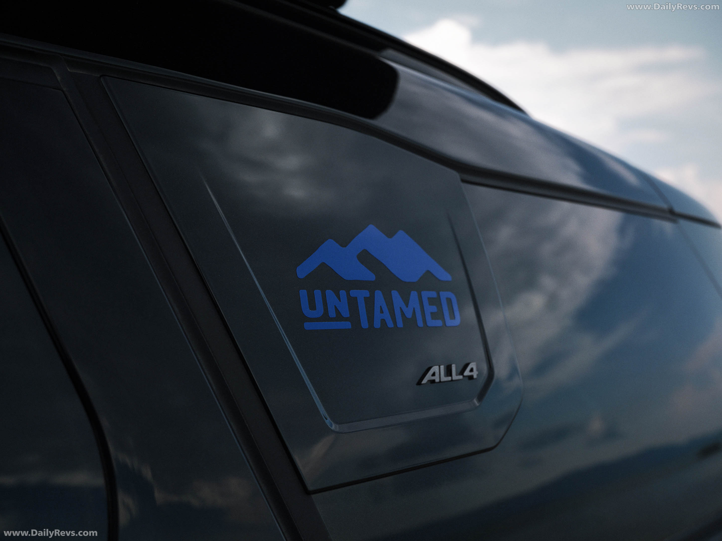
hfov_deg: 55.4
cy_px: 270
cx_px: 361
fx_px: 688
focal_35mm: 33
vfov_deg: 42.9
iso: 400
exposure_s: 1/1250
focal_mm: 41.1
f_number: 5.6
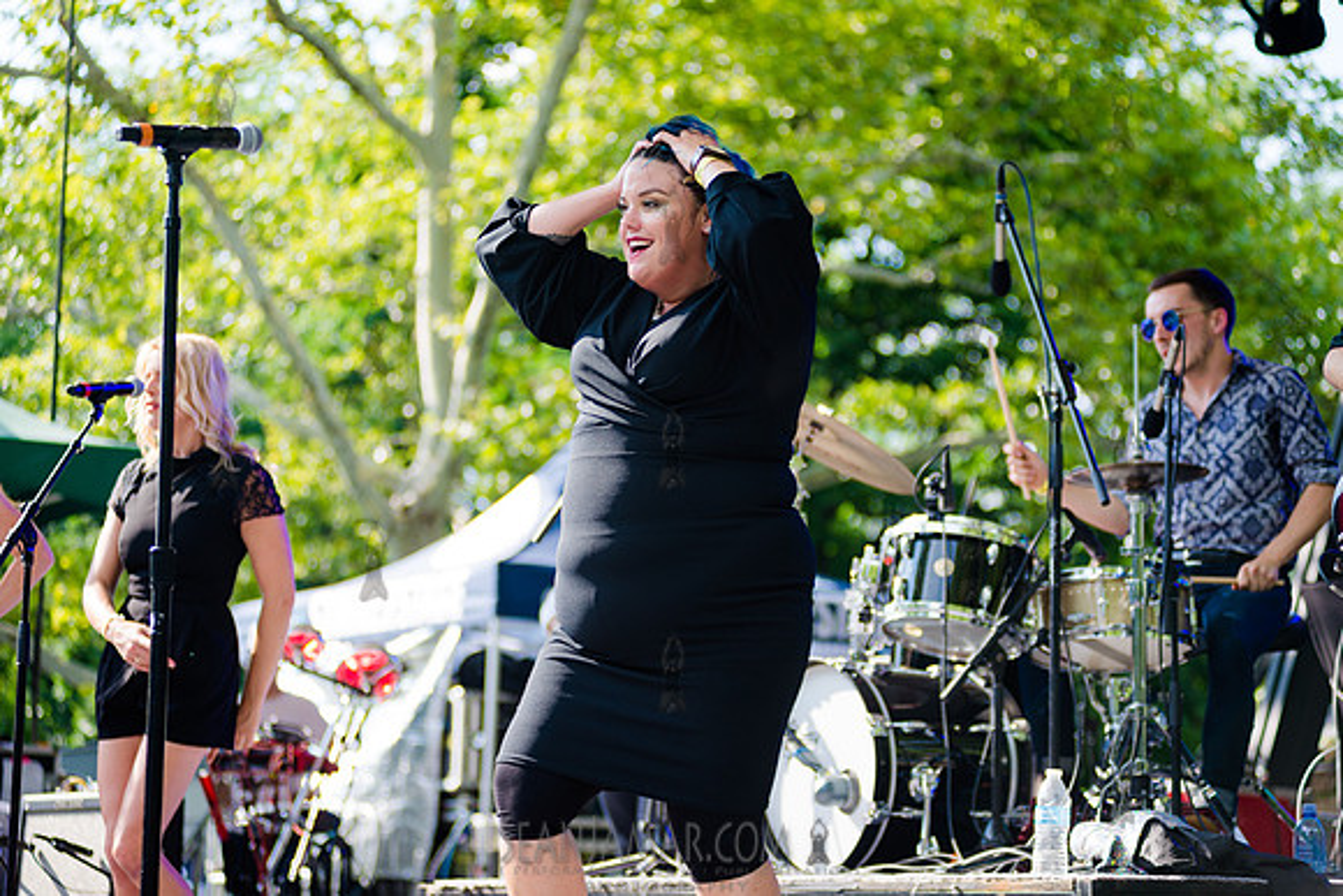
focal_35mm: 80
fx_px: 2985
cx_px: 672
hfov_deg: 25.4
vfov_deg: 17.1
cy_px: 448
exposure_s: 1/800
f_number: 2.8
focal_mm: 80
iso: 200
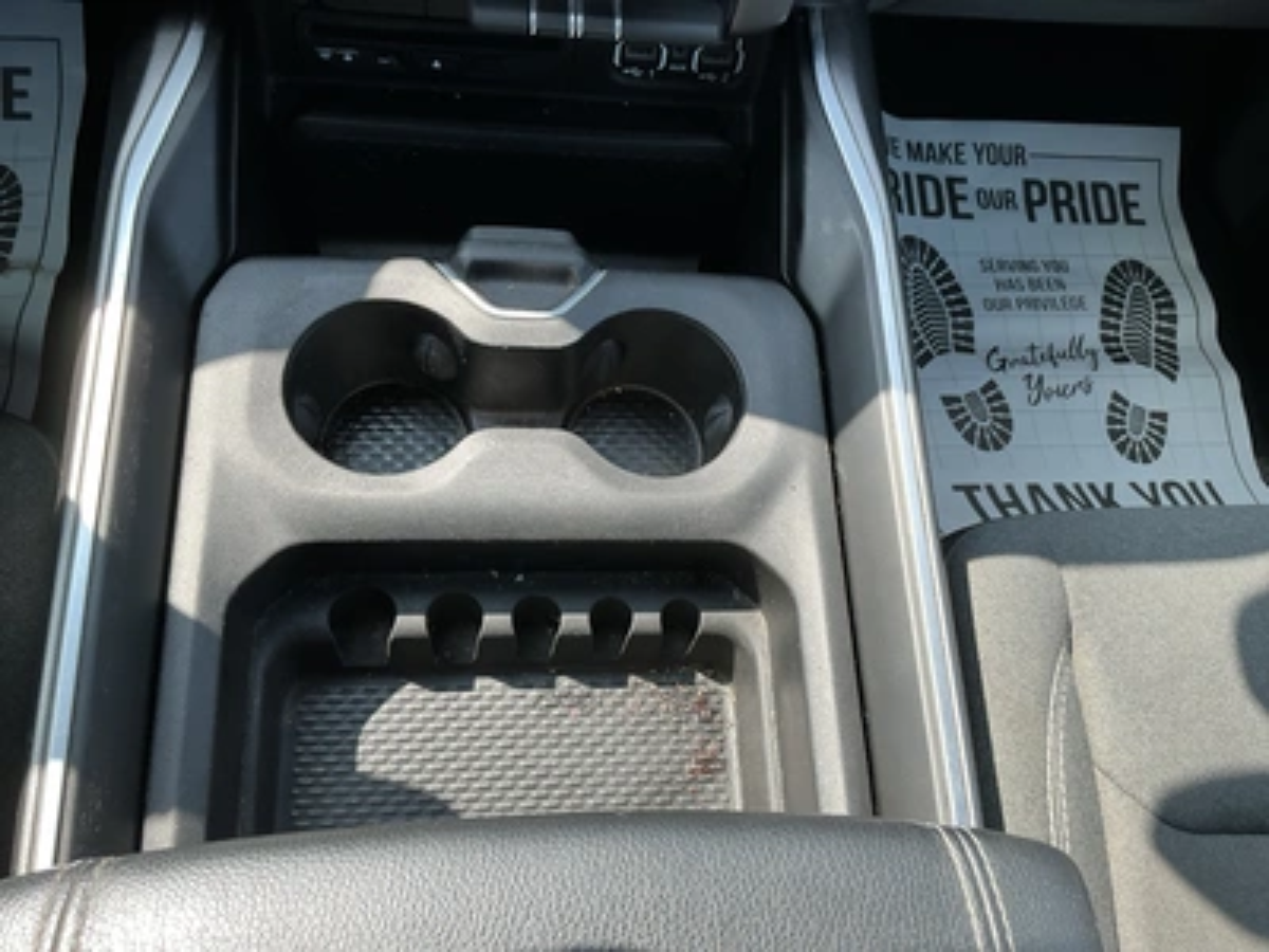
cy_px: 476
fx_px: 1026
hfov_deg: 63.4
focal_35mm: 28
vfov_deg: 49.7
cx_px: 634
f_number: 1.8
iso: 20
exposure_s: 1/122
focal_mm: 3
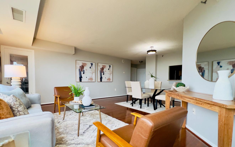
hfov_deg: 101.4
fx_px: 96
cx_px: 114
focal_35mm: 15
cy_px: 84
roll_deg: -0.7
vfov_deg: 74.4
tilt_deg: -2.3
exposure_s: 1/60
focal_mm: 1.57
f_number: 1.8
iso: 250
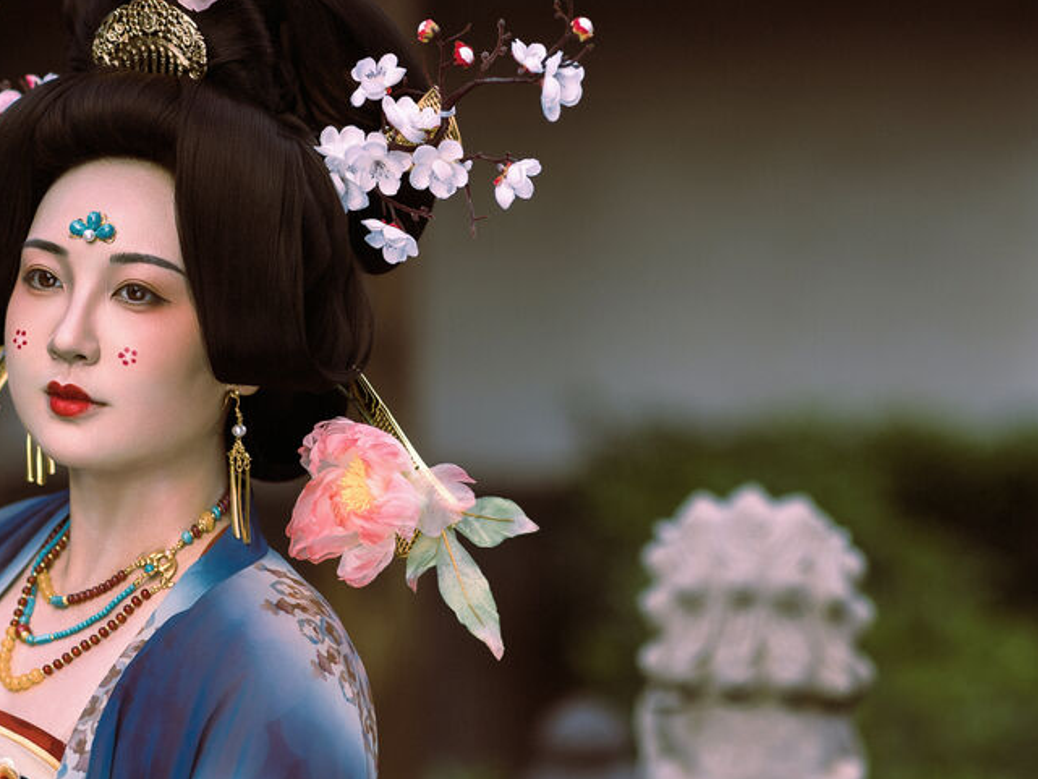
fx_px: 4589
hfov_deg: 12.9
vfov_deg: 9.7
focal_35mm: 153
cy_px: 475
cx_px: 345
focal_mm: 85
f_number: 2
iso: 100
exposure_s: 1/1250
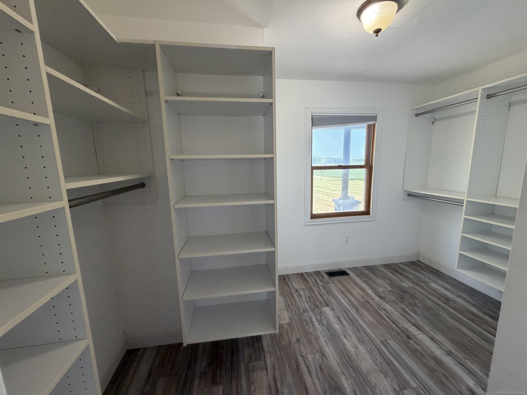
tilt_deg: -9.5
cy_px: 198
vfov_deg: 85.7
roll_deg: +1.6
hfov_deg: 102.1
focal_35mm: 14
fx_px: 213
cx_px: 264
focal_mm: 2.22
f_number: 2.2
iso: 320
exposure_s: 1/86
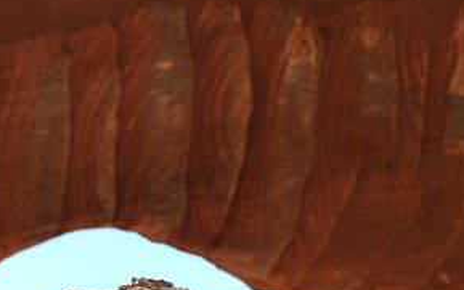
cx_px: 450
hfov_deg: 11.3
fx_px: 2328
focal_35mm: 184
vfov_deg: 7.1
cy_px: 405
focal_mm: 58
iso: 200
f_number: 8
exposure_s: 1/250
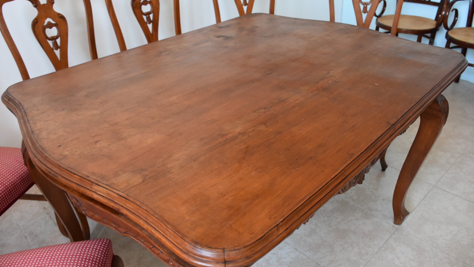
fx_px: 364
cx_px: 234
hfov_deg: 66.1
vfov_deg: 40.1
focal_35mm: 29
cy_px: 116
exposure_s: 1/60
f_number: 4
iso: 1000
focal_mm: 18
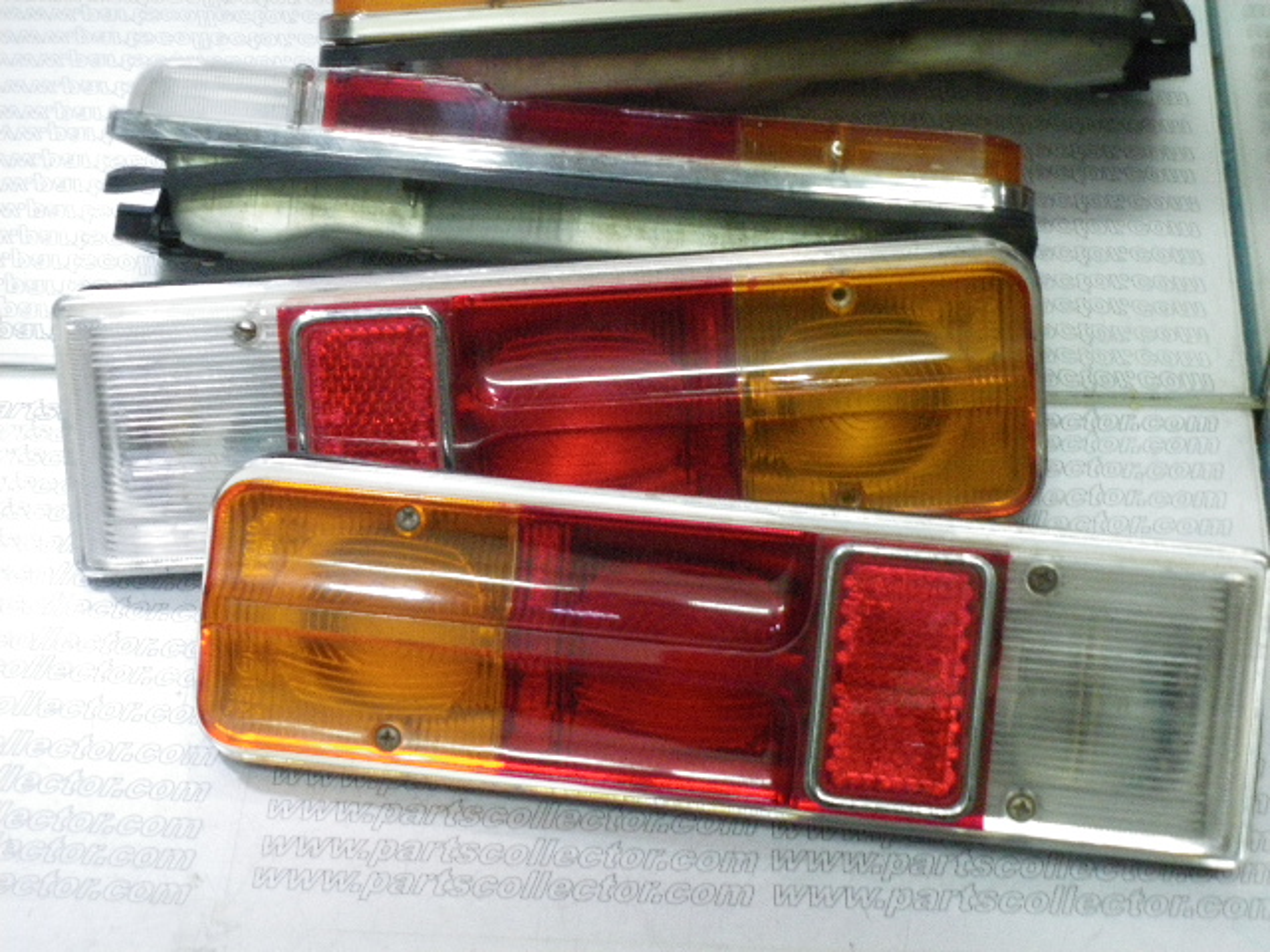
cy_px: 476
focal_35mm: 62
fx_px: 2275
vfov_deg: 23.7
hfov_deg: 31.2
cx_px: 635
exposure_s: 1/13
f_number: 4.6
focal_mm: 11.1
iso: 800
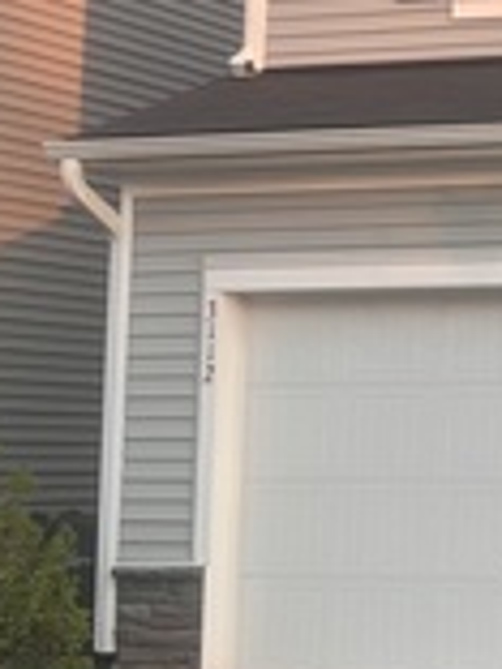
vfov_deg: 17.7
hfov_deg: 12.0
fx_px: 2146
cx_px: 983
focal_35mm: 111
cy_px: 234
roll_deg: -0.7
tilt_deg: +6.3
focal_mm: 5.7
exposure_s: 1/833
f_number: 1.5
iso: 50
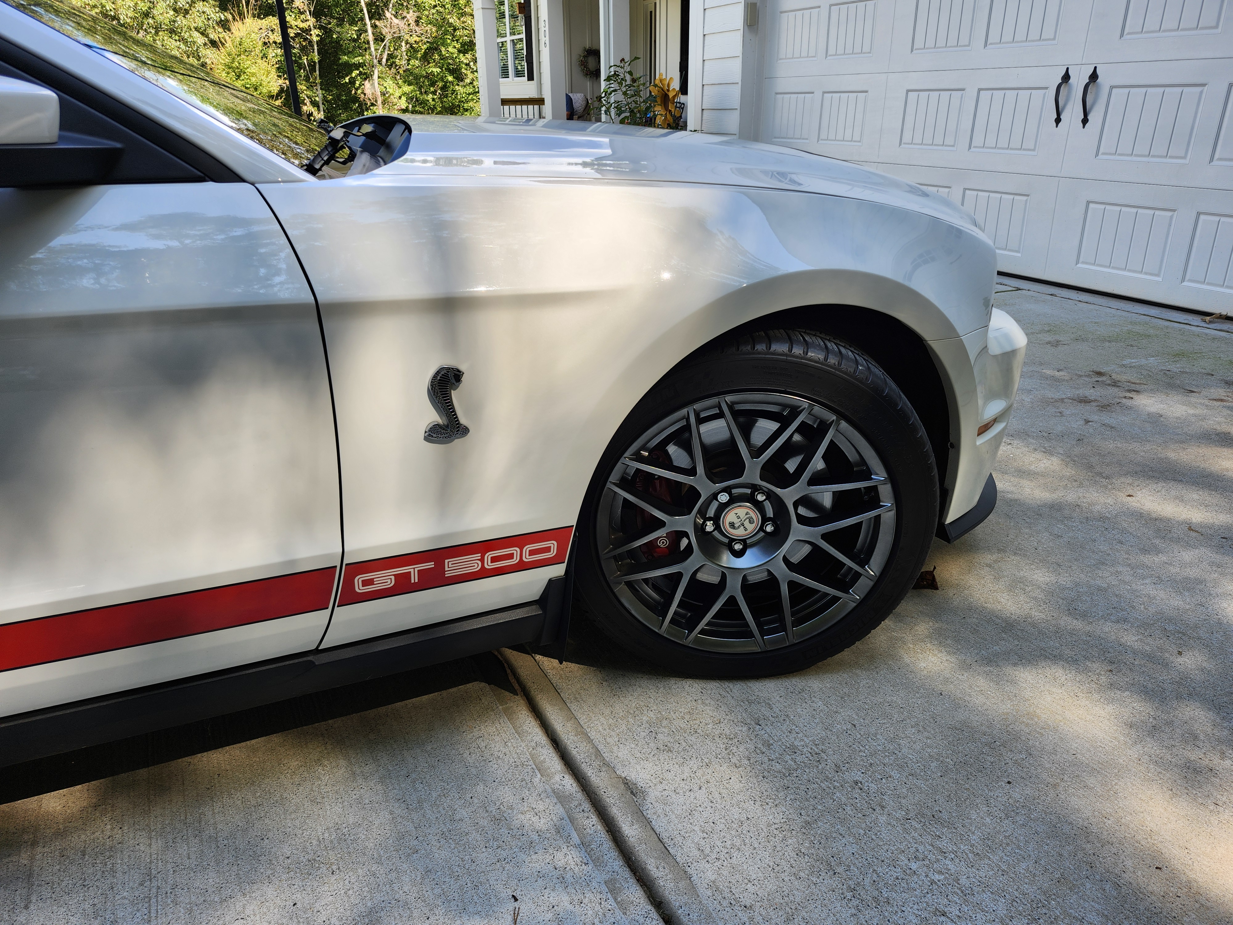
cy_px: 462
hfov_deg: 73.9
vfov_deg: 58.9
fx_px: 819
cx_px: 616
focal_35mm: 23
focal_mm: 5.54
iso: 25
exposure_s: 1/271
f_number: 1.8
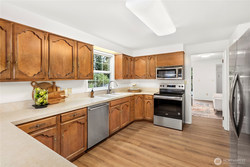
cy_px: 84
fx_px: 118
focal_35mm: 17
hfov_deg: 93.2
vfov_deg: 70.5
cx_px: 125
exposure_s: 1/6
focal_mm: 17
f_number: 7.1
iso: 400
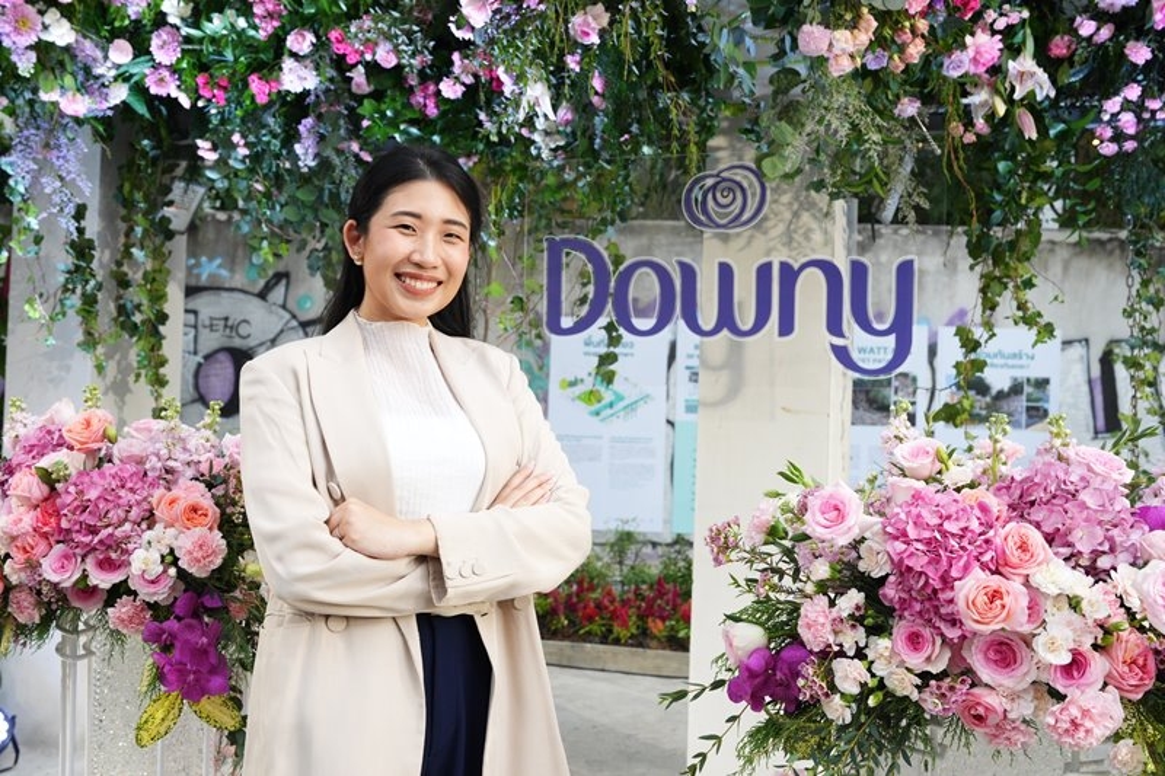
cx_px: 582
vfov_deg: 35.0
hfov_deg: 50.7
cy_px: 388
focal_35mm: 38
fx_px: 1229
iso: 2000
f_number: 7.1
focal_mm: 38
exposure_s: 1/125
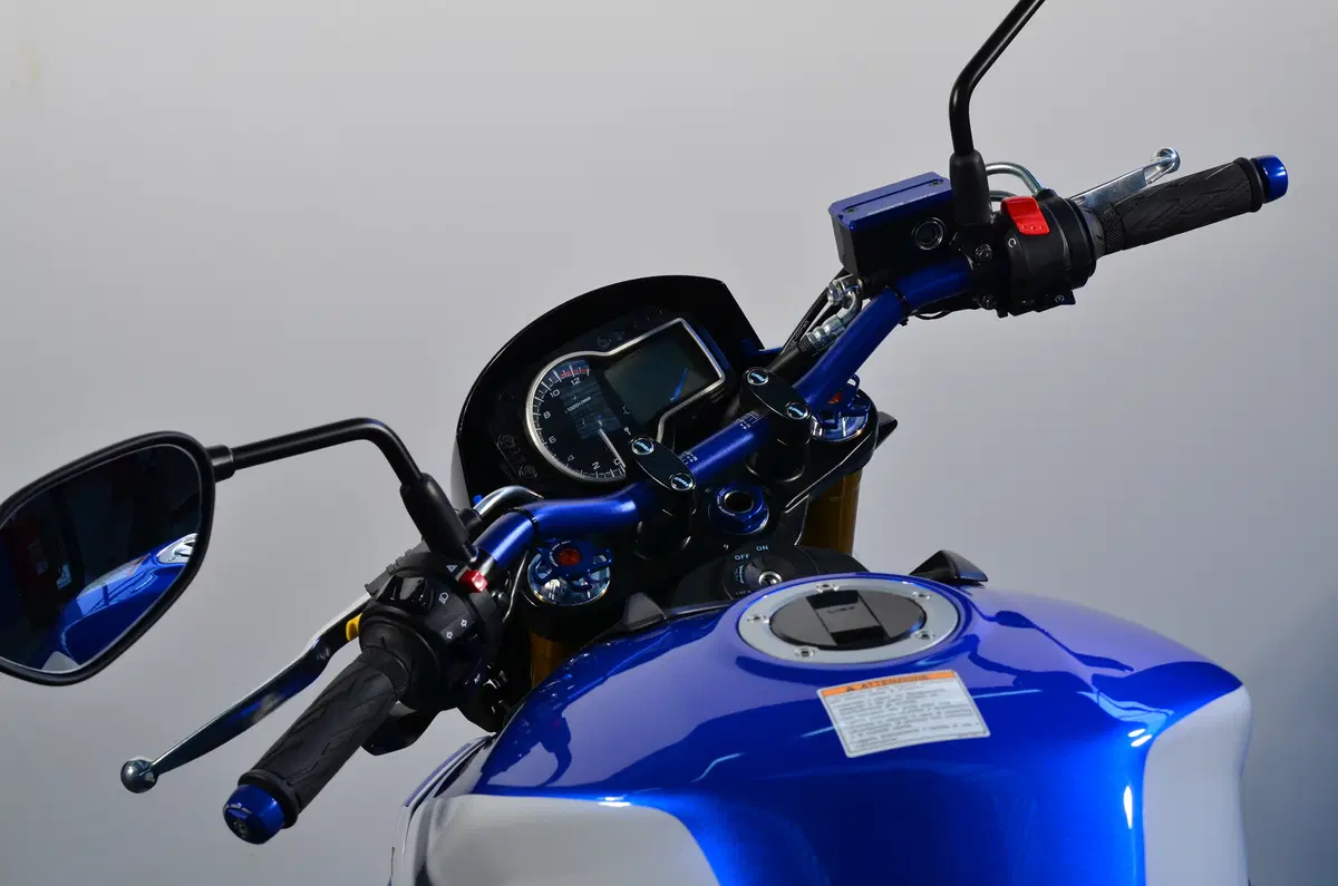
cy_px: 443
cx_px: 669
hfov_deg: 27.0
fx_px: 2782
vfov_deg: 18.1
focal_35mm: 75
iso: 400
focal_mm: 50
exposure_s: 1/80
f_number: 7.1
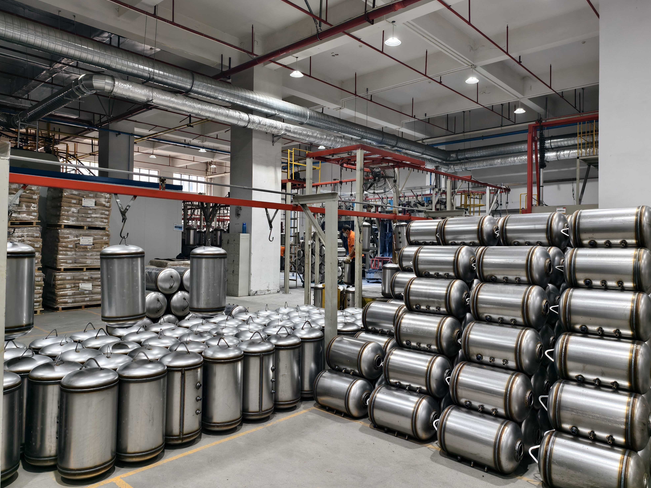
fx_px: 451
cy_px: 238
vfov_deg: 56.8
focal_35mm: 24
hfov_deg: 71.6
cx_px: 333
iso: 176
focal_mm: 6.54
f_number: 1.57
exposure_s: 1/100
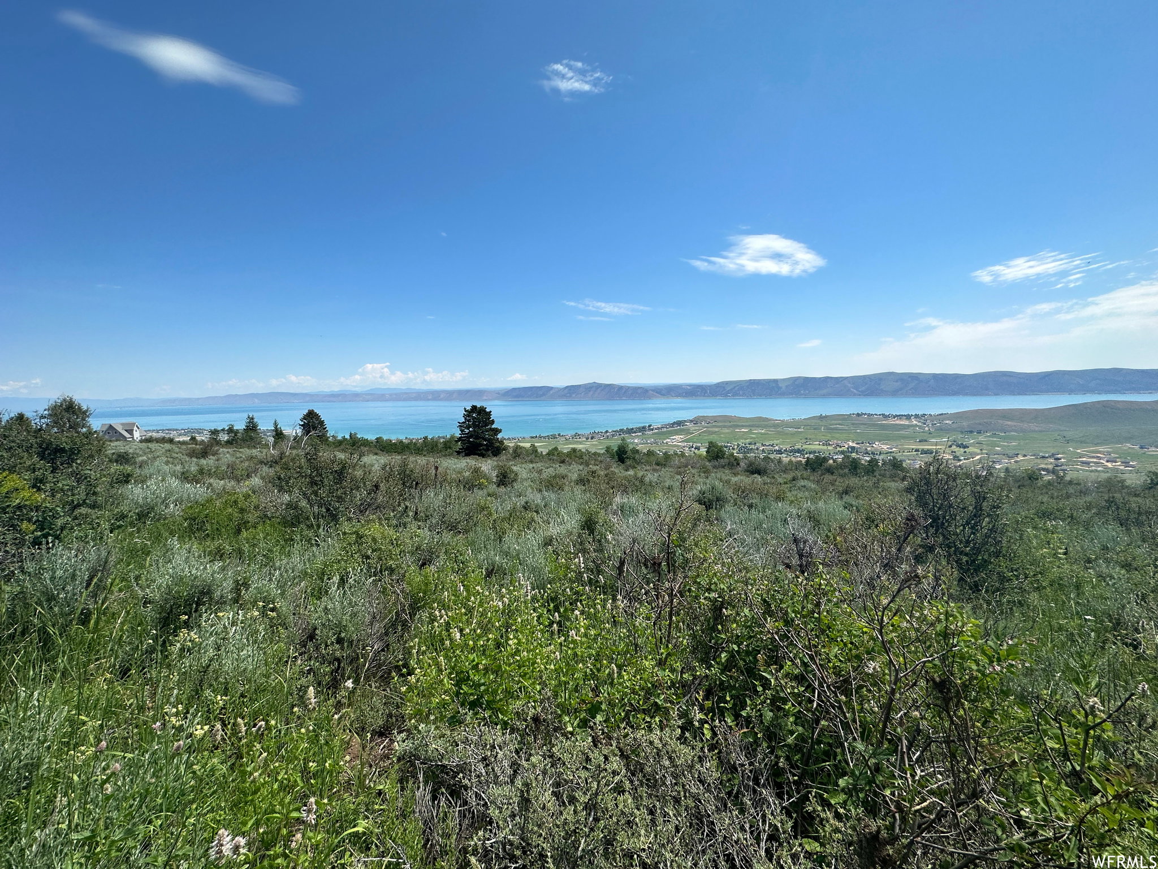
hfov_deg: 102.1
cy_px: 434
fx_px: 468
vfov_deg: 85.7
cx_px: 579
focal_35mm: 14
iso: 50
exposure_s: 1/2304
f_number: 2.2
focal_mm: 2.22
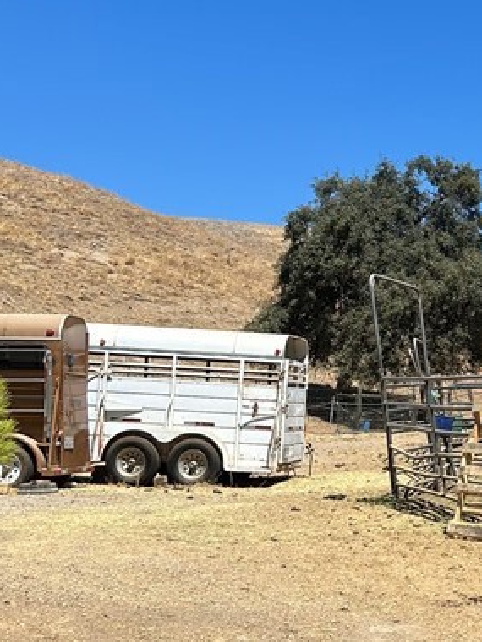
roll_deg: -0.5
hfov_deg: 19.9
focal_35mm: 70
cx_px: 558
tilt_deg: +4.4
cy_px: 365
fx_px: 1300
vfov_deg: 27.7
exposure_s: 1/4630
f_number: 1.5
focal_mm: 5.7
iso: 50
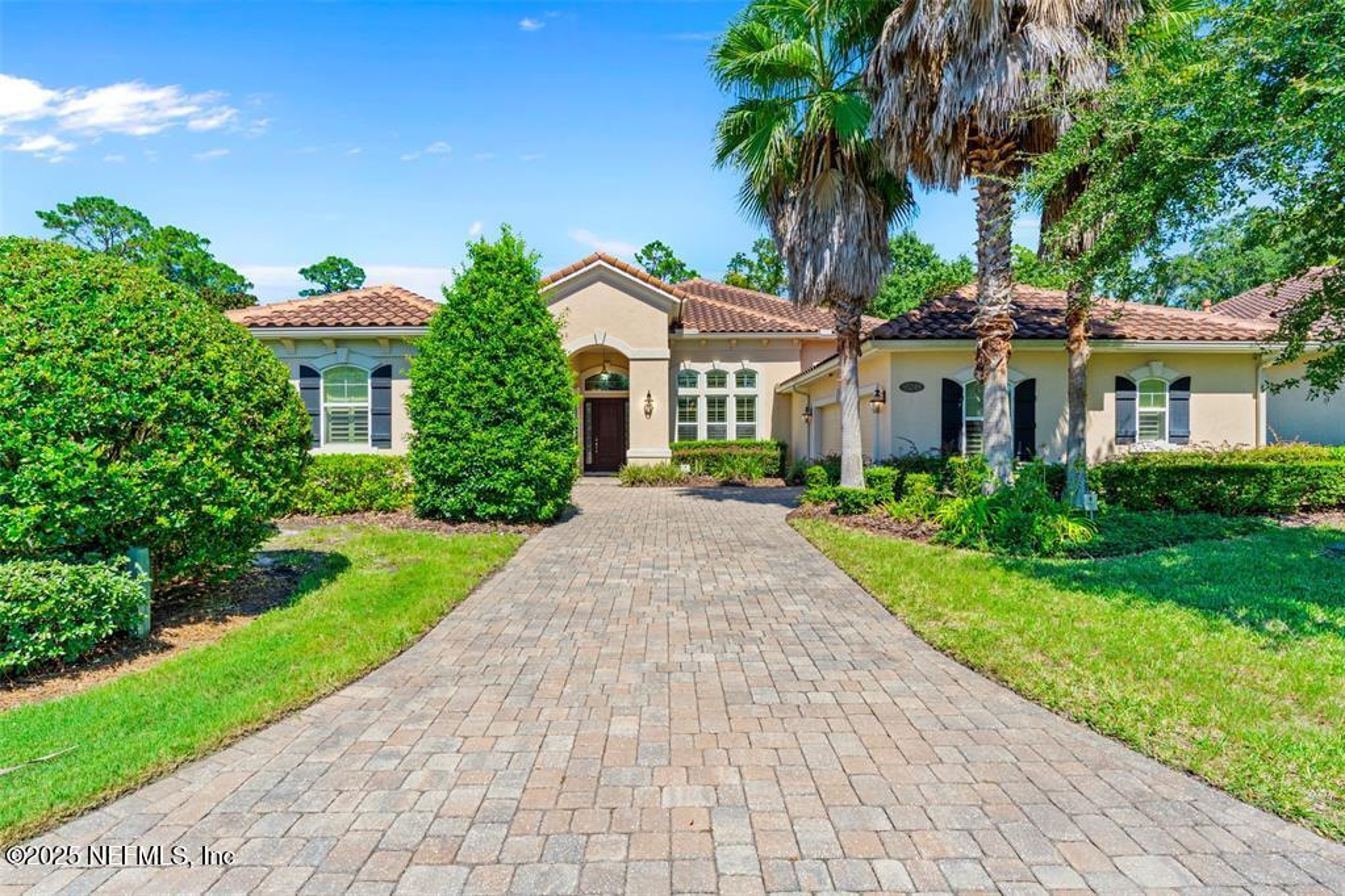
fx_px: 631
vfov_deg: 70.8
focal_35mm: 17
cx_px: 672
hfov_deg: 93.6
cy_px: 448
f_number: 9
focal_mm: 16.9
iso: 250
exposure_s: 1/125
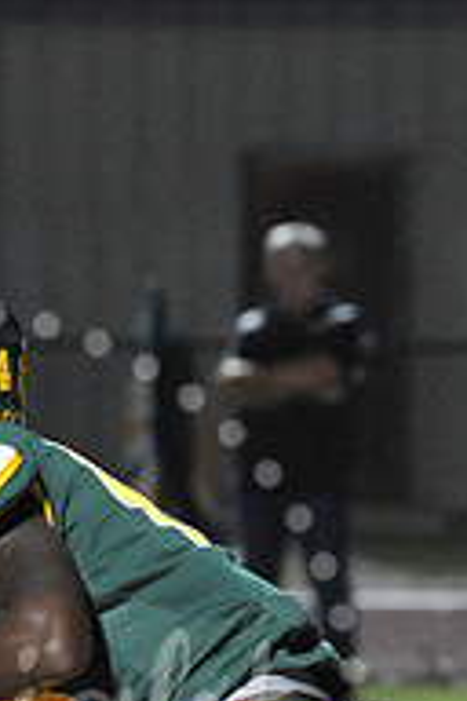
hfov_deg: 1.8
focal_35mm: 755
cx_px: -69
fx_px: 14690
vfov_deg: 2.7
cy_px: 734
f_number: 8
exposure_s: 1/200
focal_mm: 250
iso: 6400
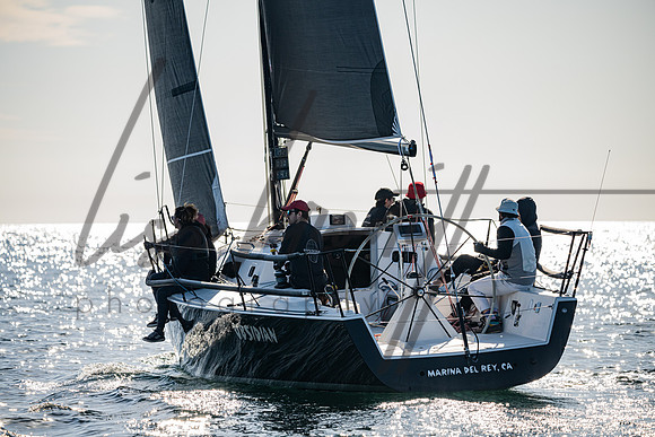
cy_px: 218
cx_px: 328
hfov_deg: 9.7
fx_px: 3845
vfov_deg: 6.5
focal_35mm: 211
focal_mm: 210
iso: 400
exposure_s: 1/2500
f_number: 5
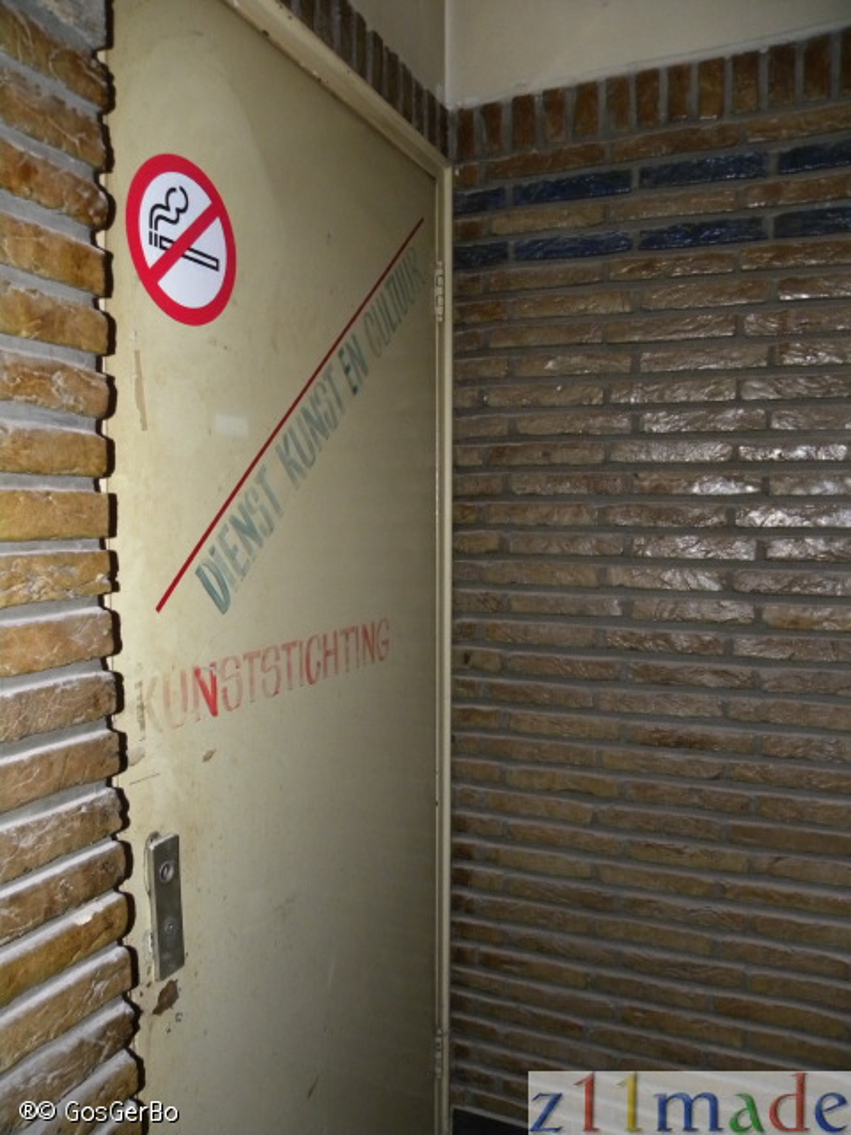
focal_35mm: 26
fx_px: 852
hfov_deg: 53.1
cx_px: 426
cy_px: 568
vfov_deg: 67.3
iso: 400
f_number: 2.8
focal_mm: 4.6
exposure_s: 1/30
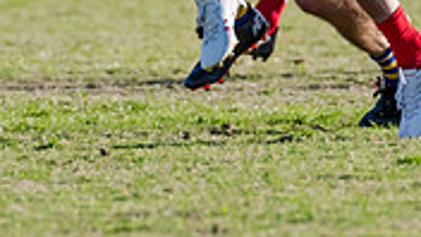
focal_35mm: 1584
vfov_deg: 0.8
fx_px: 17683
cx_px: 13
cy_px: -164
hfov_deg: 1.4
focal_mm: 420
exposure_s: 1/2000
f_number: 6.3
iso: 1000
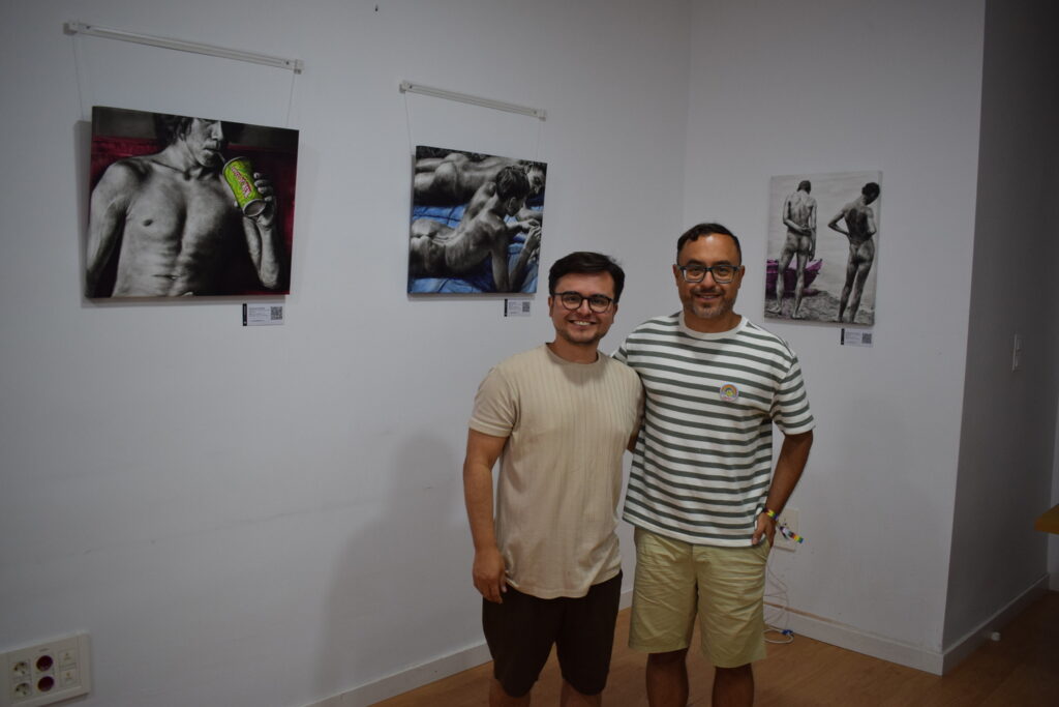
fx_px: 927
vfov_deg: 41.7
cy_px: 354
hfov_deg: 59.5
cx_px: 530
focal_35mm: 32
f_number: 4
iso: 560
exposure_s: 1/60
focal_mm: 21
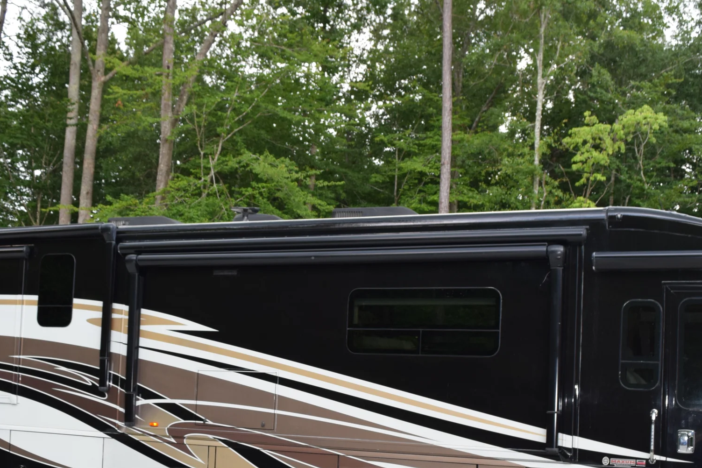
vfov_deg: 28.8
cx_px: 319
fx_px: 897
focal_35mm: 46
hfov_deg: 42.7
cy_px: 350
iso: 640
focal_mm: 18
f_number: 5.6
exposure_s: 1/125
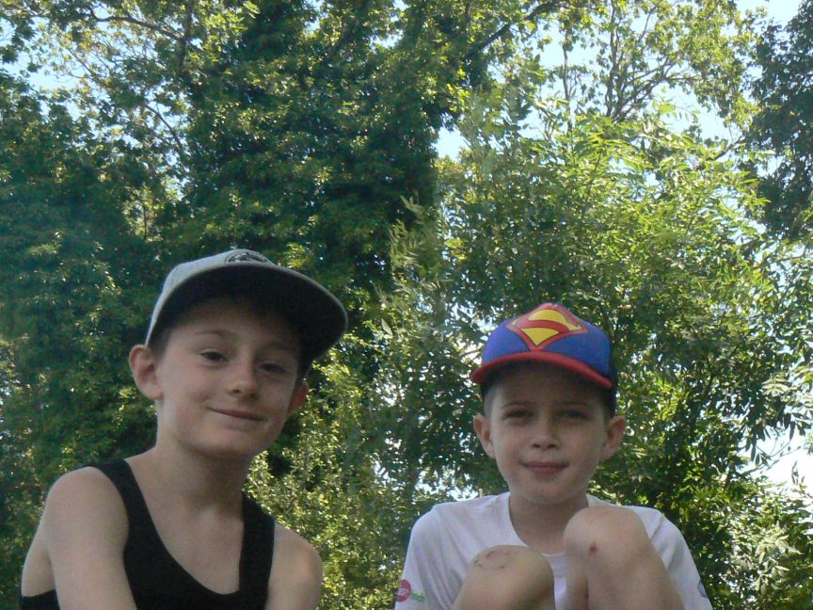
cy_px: 458
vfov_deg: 24.2
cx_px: 602
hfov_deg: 31.6
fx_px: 1409
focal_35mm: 60
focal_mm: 6
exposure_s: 1/250
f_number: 8
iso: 400
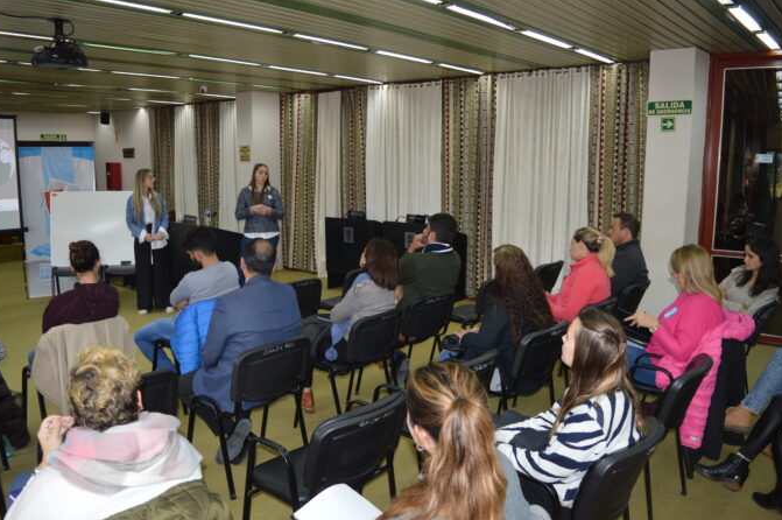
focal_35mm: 28
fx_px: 608
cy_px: 268
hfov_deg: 65.5
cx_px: 389
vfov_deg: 46.3
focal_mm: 18
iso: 400
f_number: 4
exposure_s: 1/80
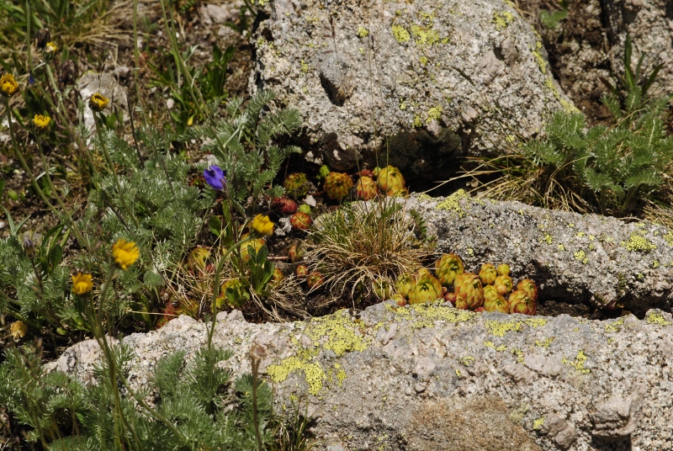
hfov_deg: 16.0
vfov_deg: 10.8
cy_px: 226
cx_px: 336
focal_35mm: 128
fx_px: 2387
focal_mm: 85
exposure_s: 1/320
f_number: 9
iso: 100
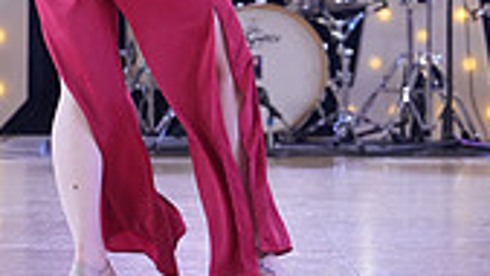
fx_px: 4443
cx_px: 400
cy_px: -132
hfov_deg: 6.3
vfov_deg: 3.5
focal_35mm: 342
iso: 2500
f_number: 4
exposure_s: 1/500
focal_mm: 95
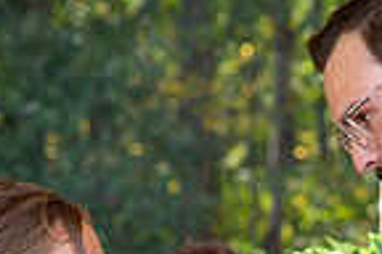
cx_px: 309
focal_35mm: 421
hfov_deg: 4.9
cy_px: 490
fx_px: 4467
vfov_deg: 3.2
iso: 400
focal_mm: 85
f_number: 5
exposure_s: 1/320
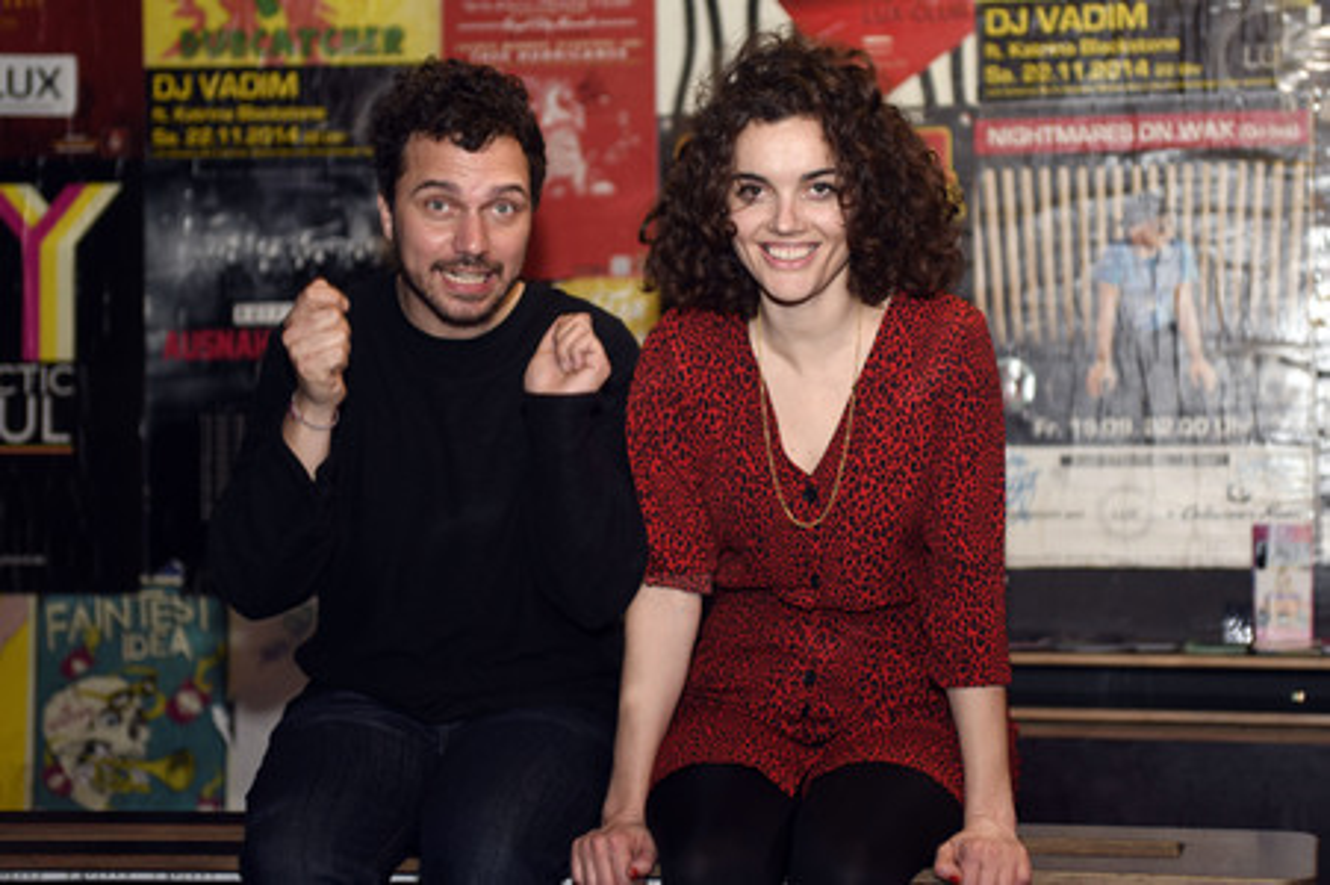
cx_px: 665
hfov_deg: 28.9
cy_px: 442
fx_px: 2584
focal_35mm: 70
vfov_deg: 19.4
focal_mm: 70
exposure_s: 1/200
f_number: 2.8
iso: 800
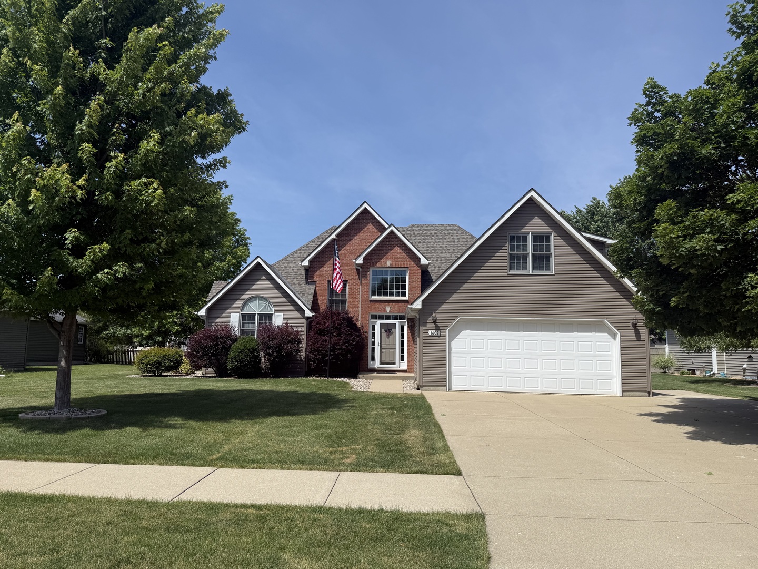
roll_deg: -1.4
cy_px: 284
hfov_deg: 71.6
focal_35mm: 24
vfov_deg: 56.8
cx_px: 379
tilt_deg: +7.0
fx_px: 526
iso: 80
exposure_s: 1/5714
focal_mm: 6.76
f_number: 1.78
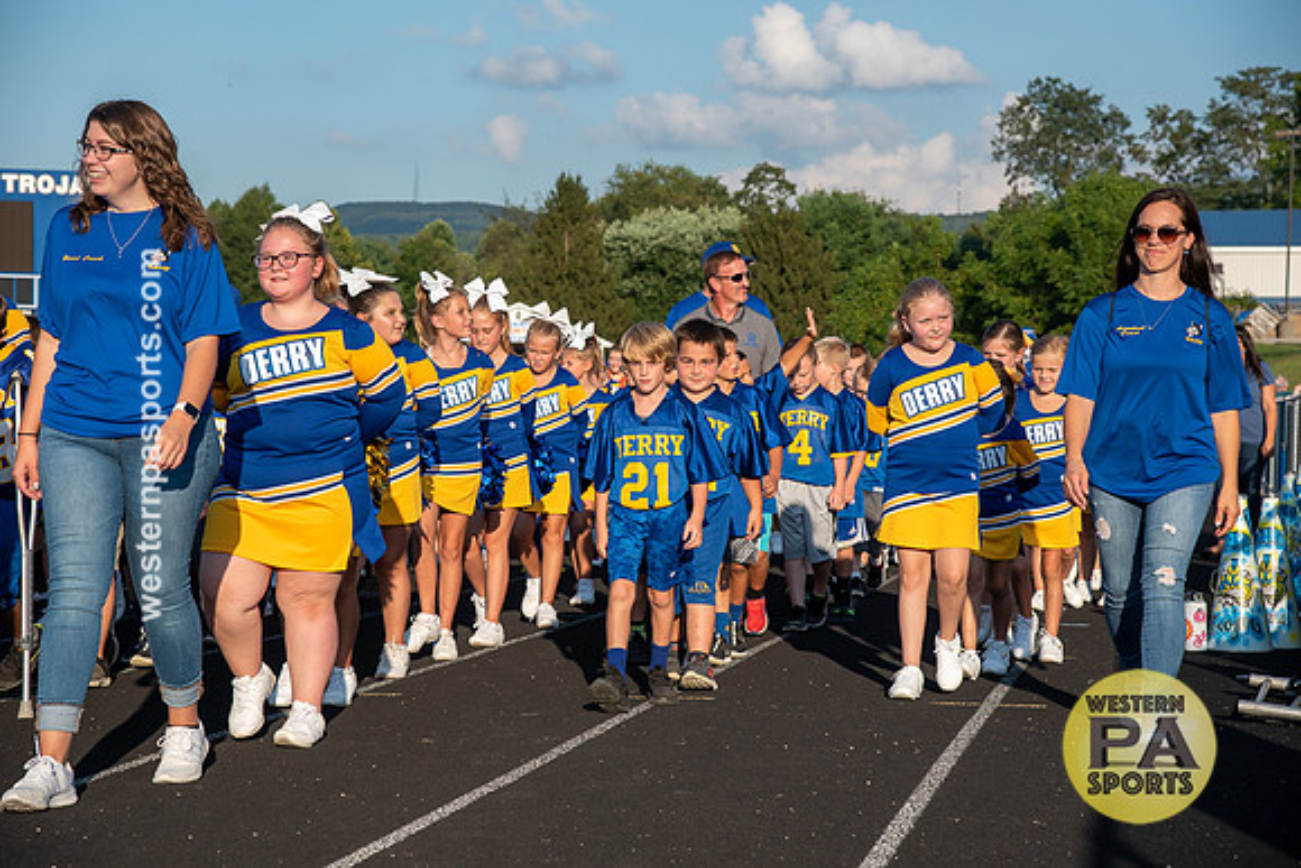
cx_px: 650
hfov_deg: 23.9
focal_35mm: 85
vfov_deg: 16.1
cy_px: 434
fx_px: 3072
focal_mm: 85
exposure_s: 1/1250
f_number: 6.3
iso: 450
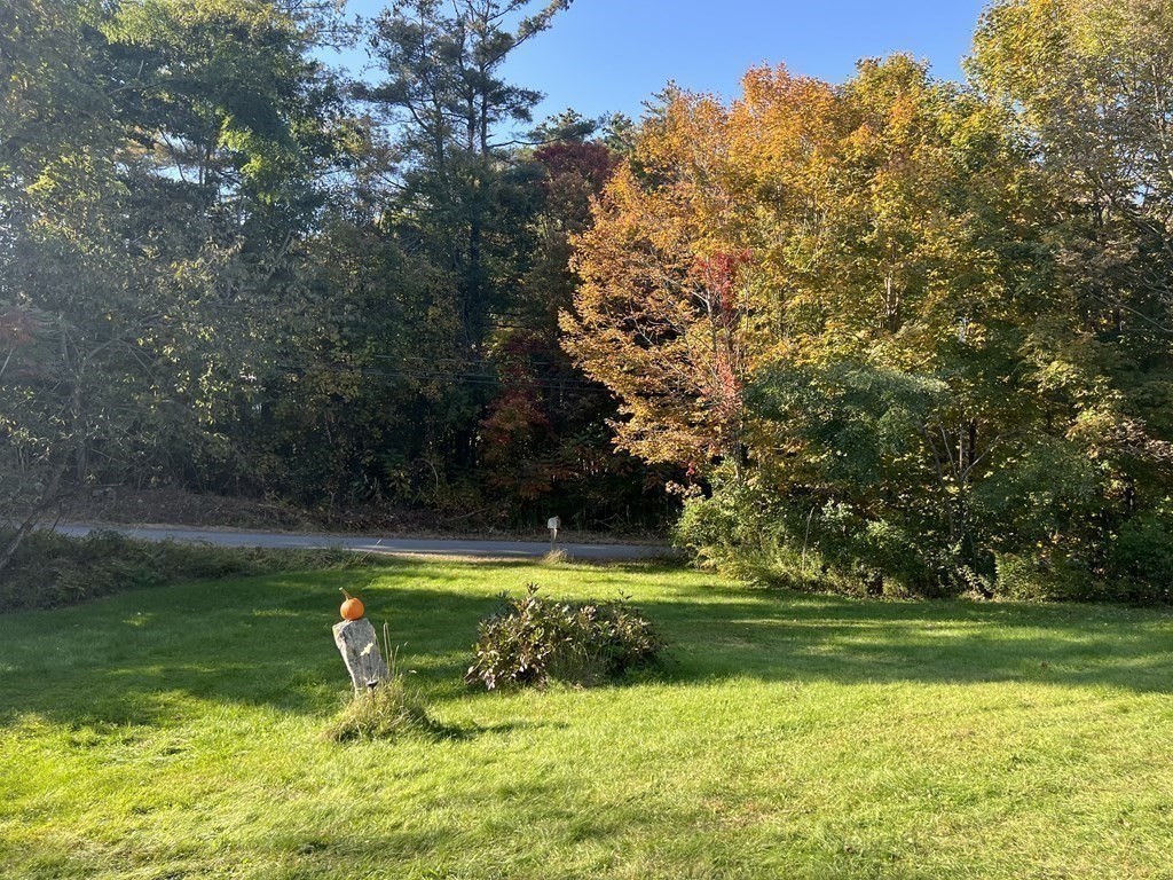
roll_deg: +0.3
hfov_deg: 67.3
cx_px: 586
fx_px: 881
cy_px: 440
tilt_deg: +0.1
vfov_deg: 53.1
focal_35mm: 26
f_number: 1.5
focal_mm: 5.7
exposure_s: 1/723
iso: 50
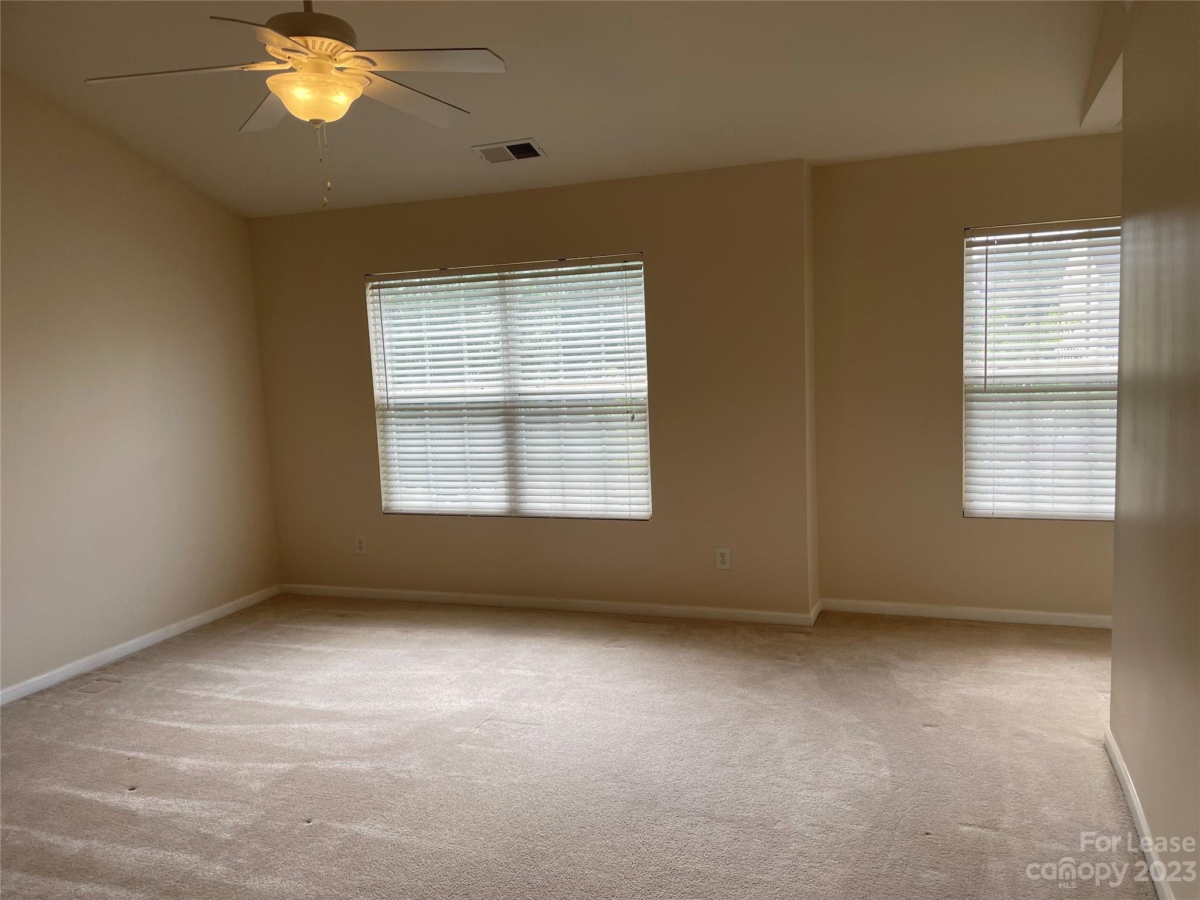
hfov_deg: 67.3
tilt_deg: -6.5
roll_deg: +3.2
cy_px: 450
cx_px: 600
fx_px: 901
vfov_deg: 53.1
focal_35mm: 26
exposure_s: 1/319
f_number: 1.6
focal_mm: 4.2
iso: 32
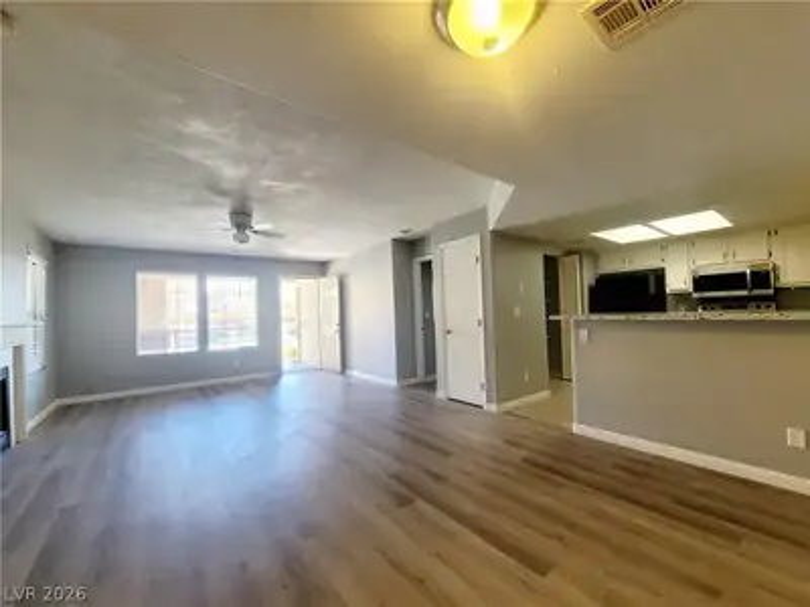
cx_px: 405
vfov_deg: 89.9
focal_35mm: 13
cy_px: 304
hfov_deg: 106.2
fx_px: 304
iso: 200
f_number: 2.2
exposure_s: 1/60.2
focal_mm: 2.2
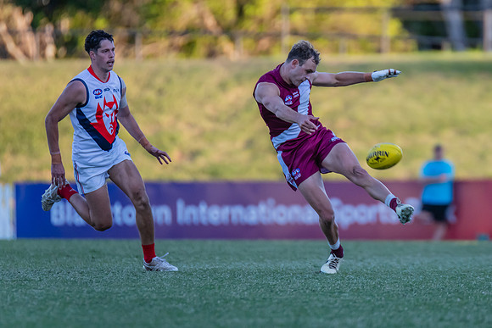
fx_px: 9179
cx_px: 335
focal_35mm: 672
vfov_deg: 2.0
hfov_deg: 3.1
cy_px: 116
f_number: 4
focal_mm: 420
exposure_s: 1/1250
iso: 800
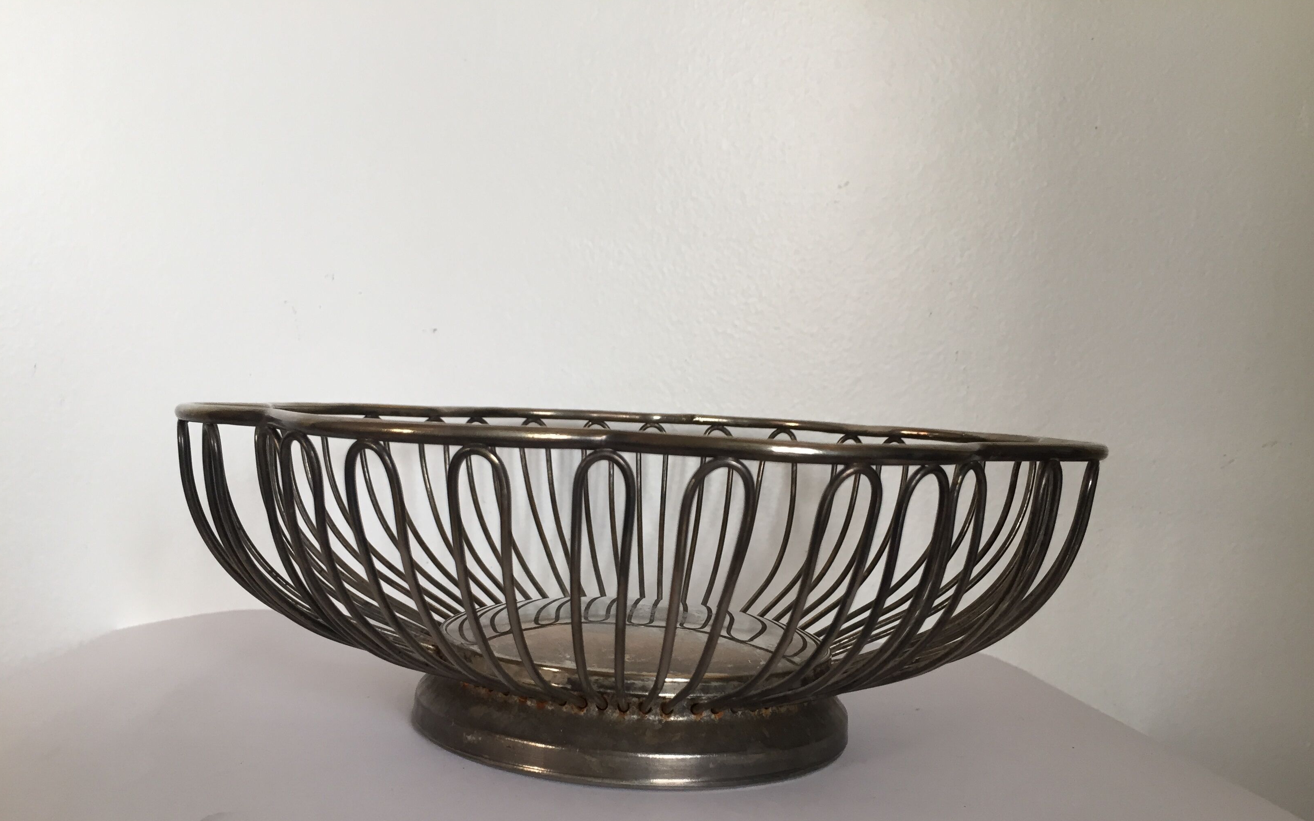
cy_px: 492
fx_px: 1110
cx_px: 658
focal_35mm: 31
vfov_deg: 40.4
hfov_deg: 61.2
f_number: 2.2
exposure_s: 1/40
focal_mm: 4.15
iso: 40
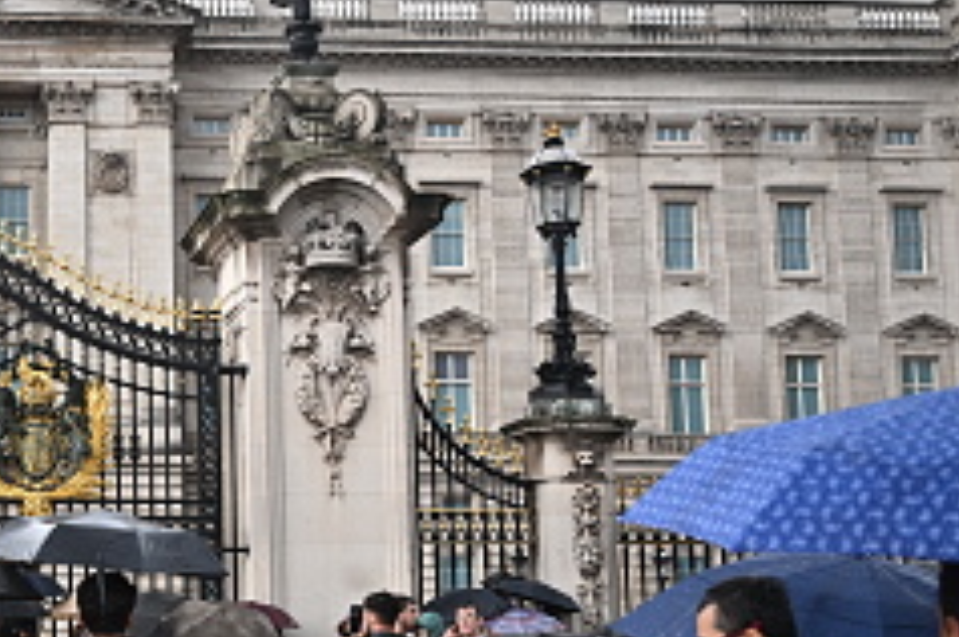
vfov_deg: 22.5
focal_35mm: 60
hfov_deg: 30.8
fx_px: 1596
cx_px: -16
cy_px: 427
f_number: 2.8
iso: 640
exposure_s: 1/1250
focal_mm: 24
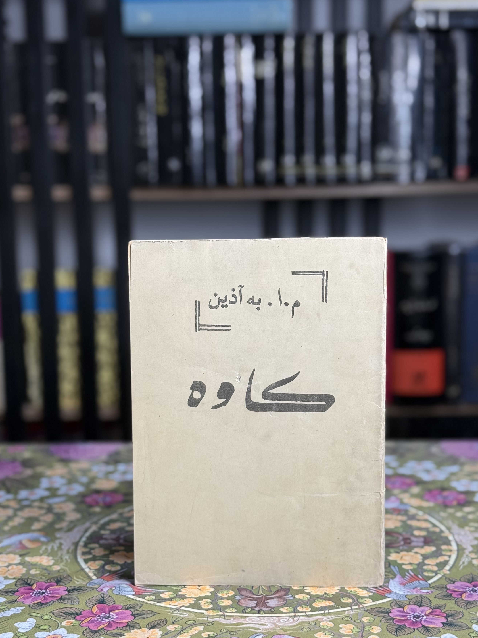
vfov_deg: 34.9
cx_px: 243
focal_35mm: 55
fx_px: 1013
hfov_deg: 26.6
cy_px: 336
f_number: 1.78
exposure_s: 1/100
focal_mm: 6.76
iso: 64
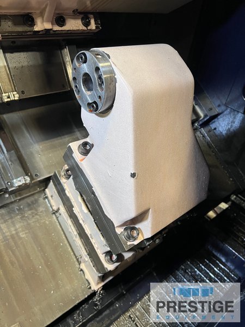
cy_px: 164
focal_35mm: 26
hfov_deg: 53.1
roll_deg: -7.6
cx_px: 122
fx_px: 245
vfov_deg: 67.3
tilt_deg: -37.8
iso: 125
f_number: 1.5
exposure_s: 1/62
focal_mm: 5.7
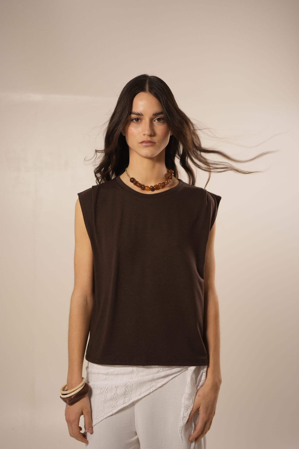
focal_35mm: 50
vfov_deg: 39.6
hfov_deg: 27.0
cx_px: 150
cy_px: 224
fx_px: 623
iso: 400
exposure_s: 1/100
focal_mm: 50
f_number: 2.8
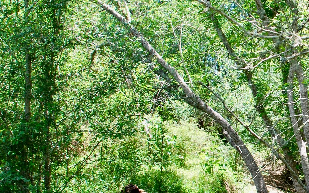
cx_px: 323
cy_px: 127
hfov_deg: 29.8
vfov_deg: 20.6
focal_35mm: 63
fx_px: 530
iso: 140
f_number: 5.6
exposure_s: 1/125
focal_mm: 18
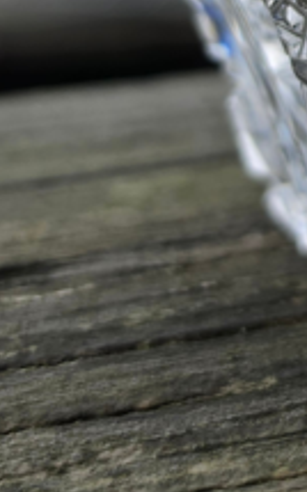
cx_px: 458
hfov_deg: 12.2
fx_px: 1368
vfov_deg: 19.2
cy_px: -109
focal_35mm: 102
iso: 64
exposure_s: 1/4648
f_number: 1.4
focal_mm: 6.5
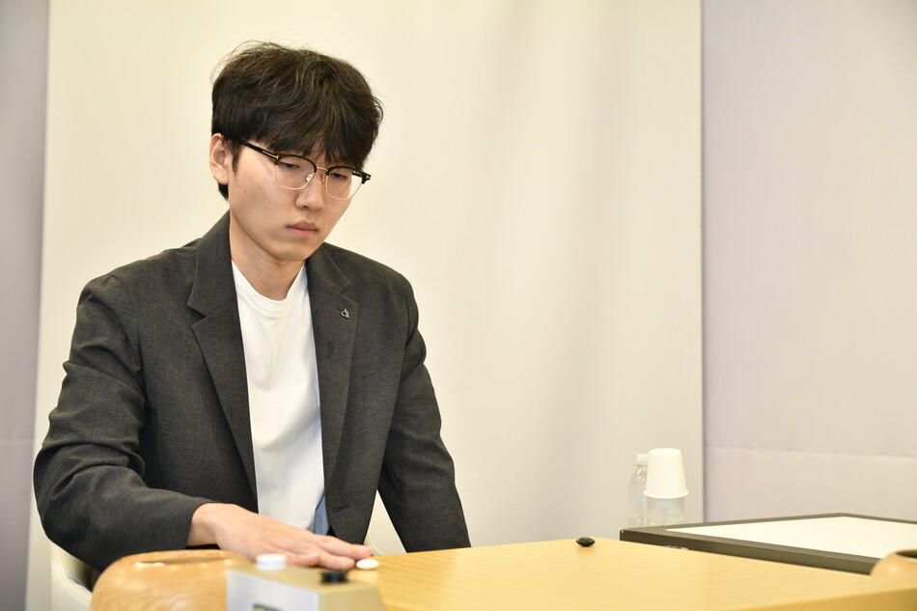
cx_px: 458
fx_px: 1401
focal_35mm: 55
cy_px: 306
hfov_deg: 36.3
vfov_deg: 24.6
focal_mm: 55
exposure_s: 1/100
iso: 800
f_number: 4
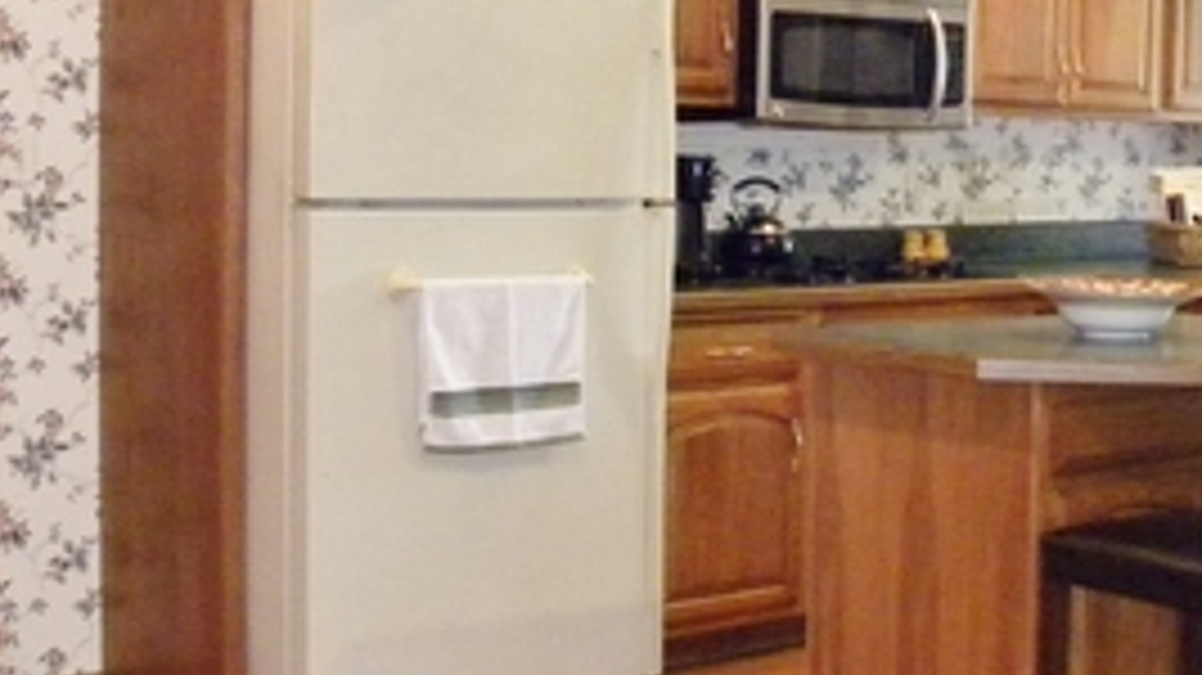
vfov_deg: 17.7
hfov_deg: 29.3
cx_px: 1157
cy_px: 261
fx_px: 2167
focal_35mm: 68
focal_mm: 4.6
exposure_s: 1/30
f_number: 2.8
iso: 400
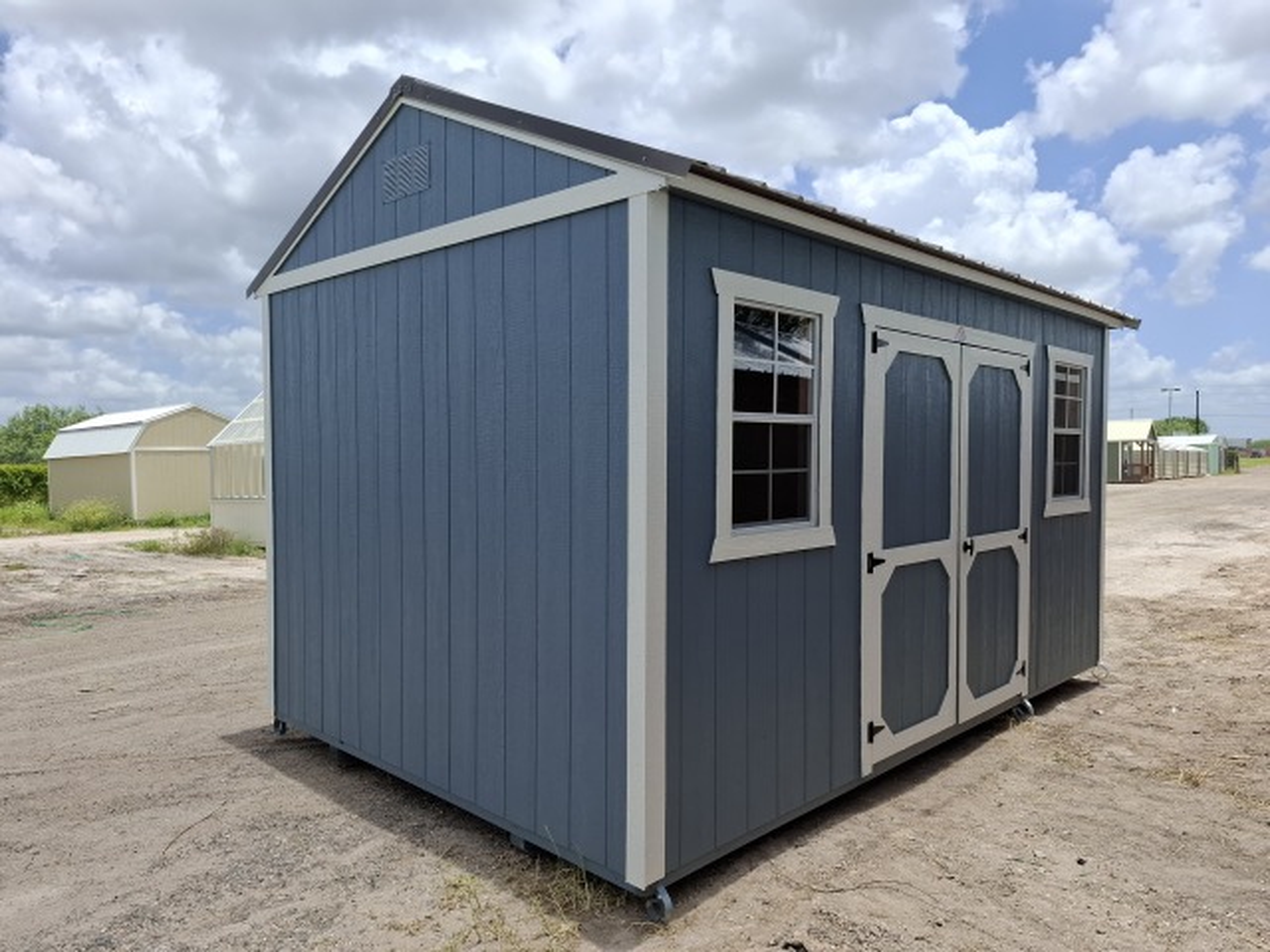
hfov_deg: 73.9
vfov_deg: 58.9
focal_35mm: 23
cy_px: 476
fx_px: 844
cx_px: 635
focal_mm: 5.54
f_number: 1.8
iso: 50
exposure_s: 1/2538
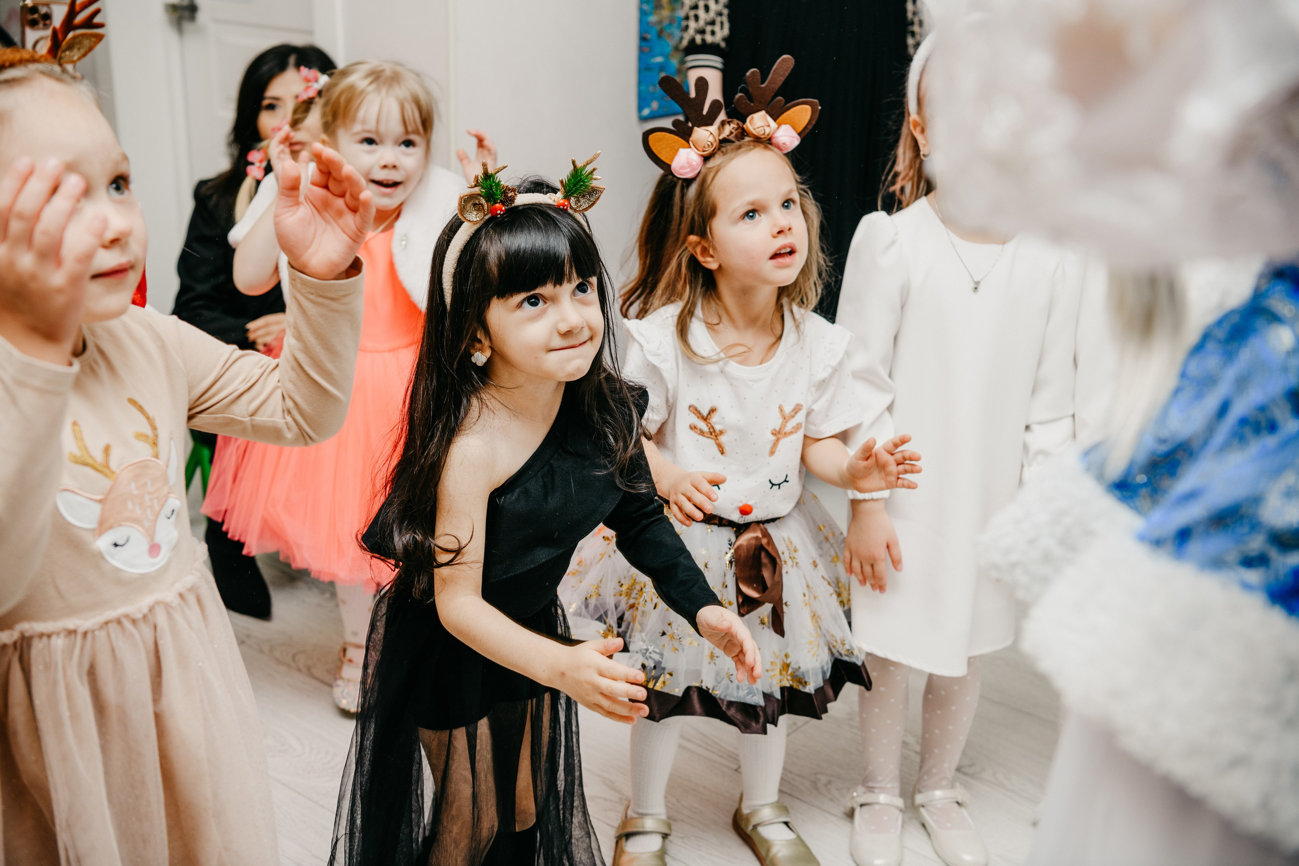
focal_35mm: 42
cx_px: 650
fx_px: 1515
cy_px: 433
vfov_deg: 31.9
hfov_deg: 46.4
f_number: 4
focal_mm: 42
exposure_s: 1/160
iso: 250
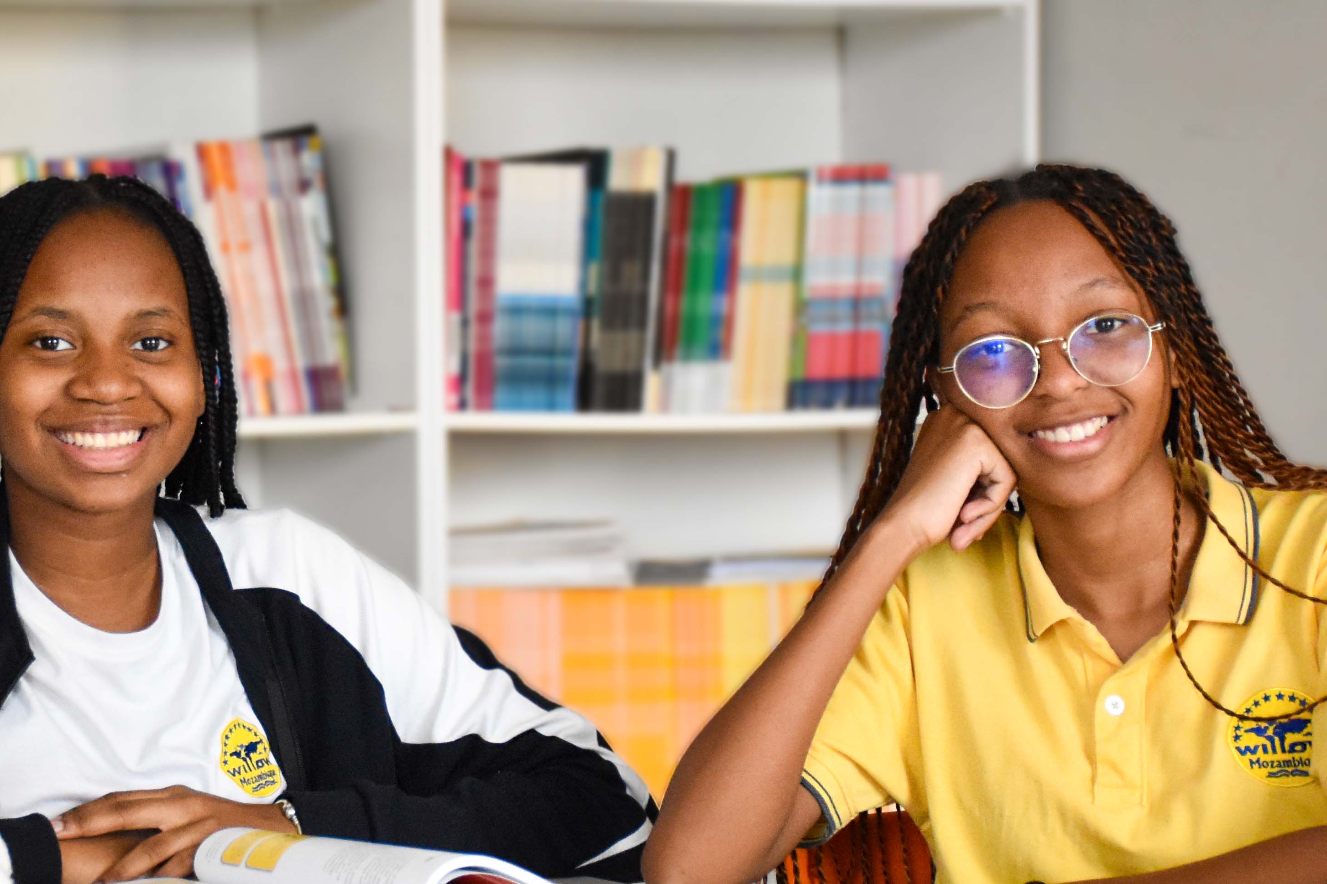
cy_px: 401
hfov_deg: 15.7
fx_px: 4791
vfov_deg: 10.5
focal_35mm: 130
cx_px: 258
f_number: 4.5
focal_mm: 42
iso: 3200
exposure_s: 1/200
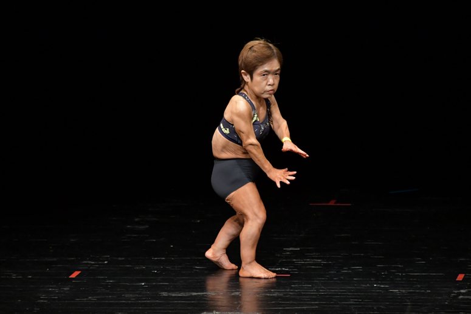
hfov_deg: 4.6
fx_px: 5885
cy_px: 157
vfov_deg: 3.1
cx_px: 236
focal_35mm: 450
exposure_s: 1/400
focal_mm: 300
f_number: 5.6
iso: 3200
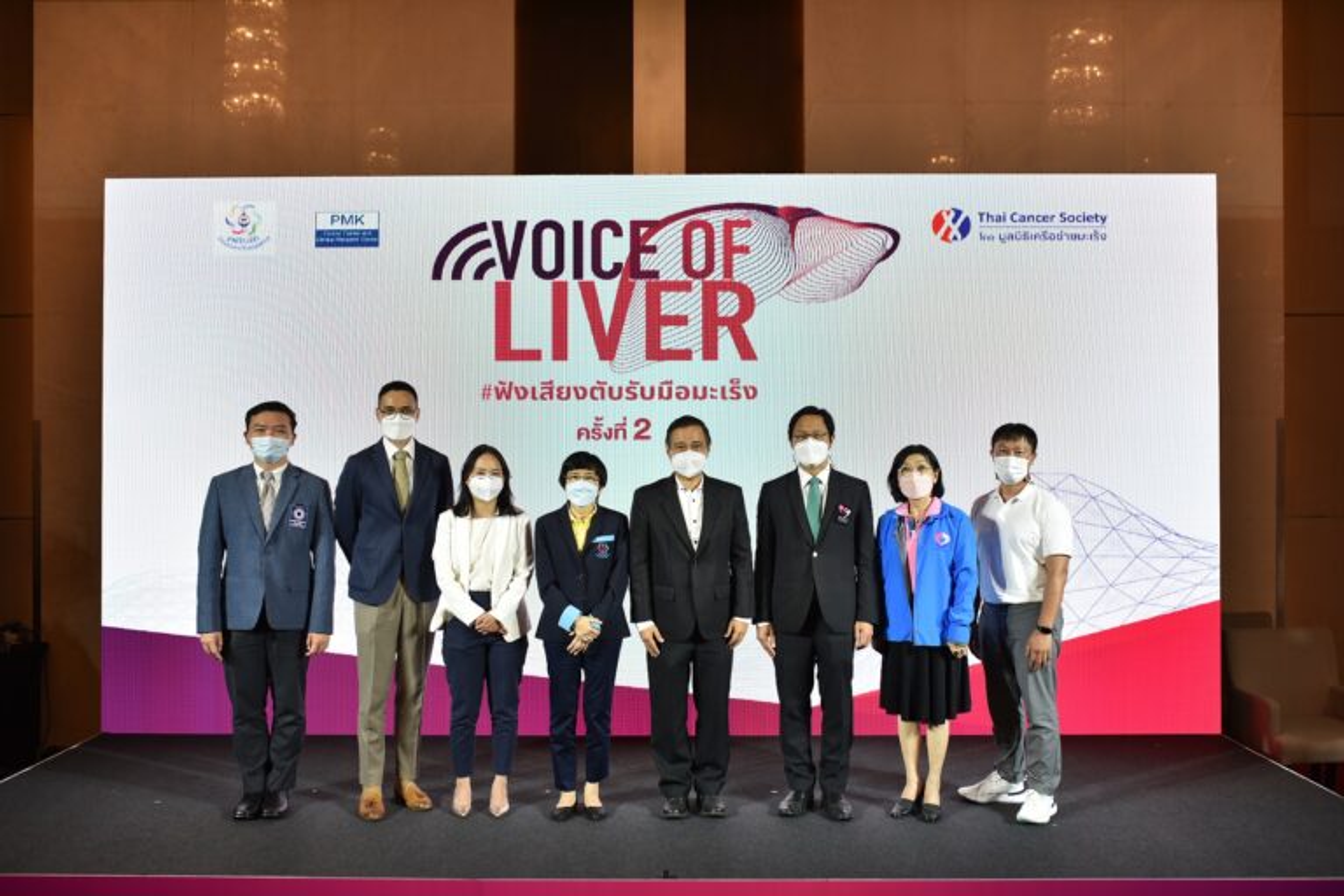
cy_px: 448
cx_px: 672
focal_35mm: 35
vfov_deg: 37.9
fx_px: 1307
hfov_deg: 54.4
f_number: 2.8
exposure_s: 1/160
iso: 320
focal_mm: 35
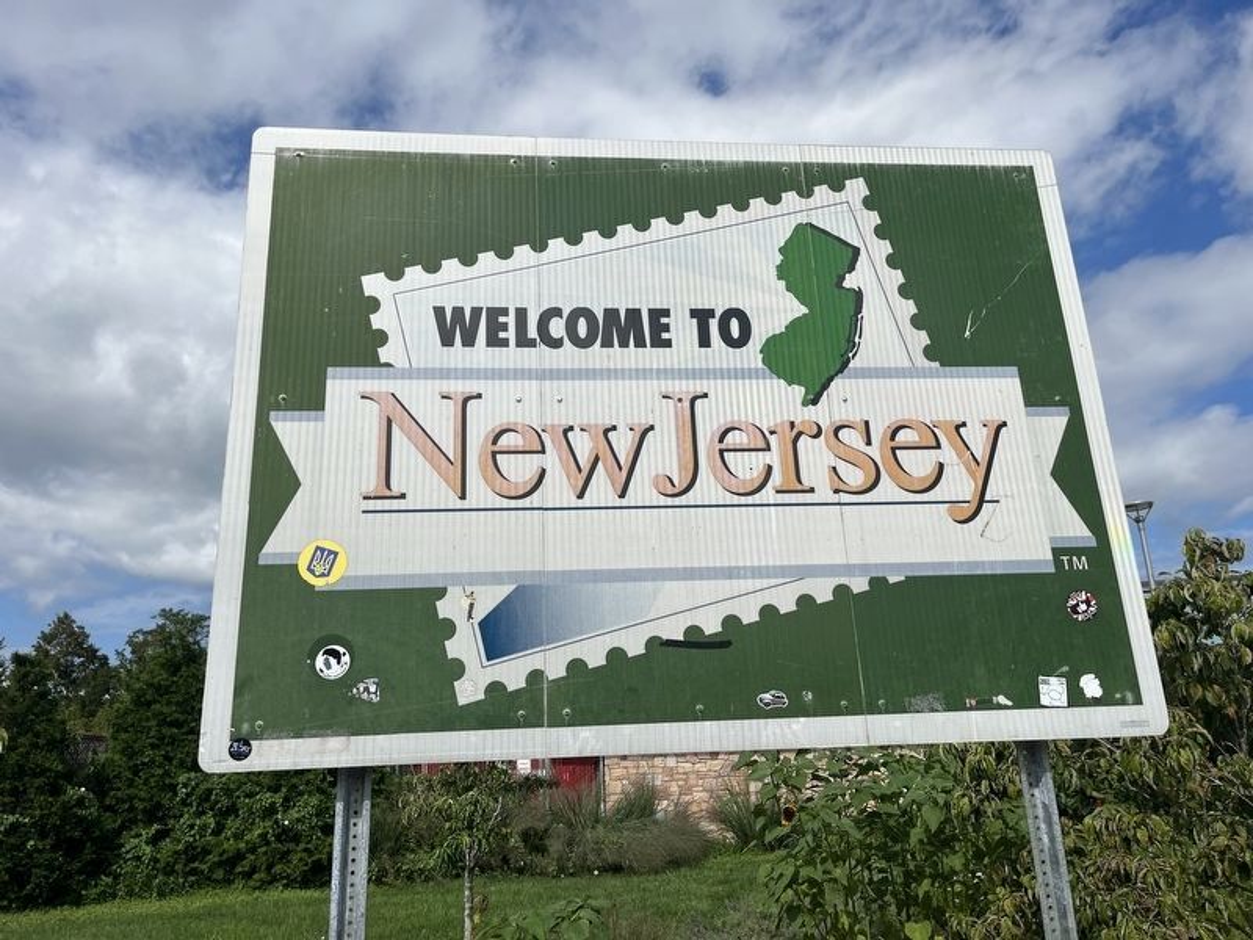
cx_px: 626
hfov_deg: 67.3
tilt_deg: +19.6
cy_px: 470
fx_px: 941
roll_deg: +1.9
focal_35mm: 26
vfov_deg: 53.1
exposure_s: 1/8403
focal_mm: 5.1
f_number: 1.6
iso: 50
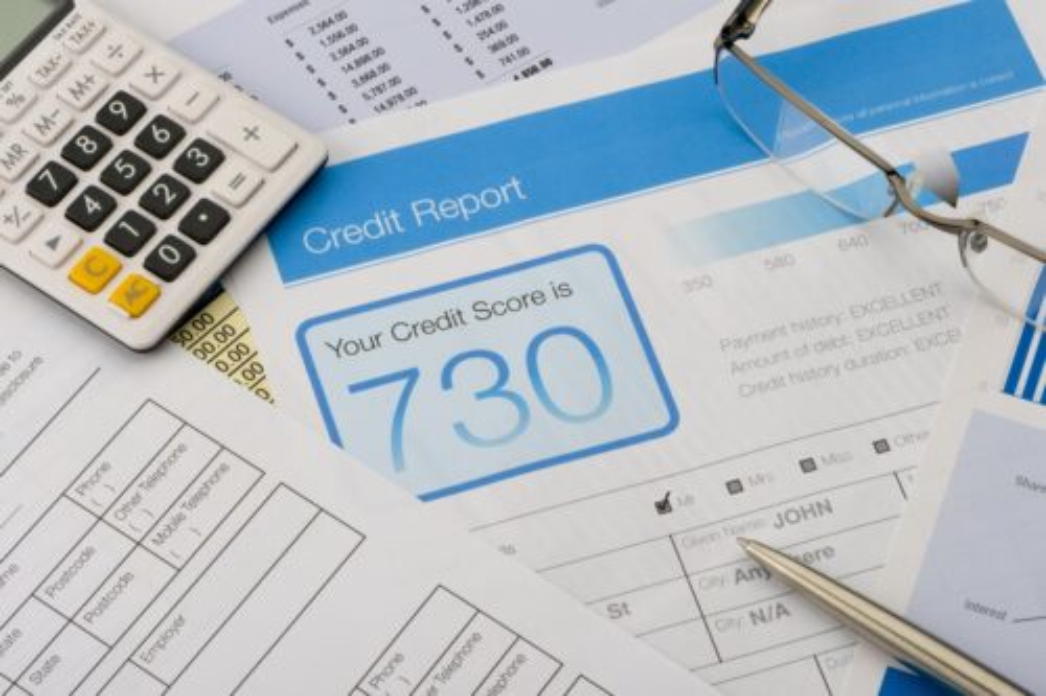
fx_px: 3050
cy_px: 348
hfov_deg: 19.5
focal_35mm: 105
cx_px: 523
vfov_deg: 13.0
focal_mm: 105
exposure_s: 1/200
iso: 100
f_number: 36
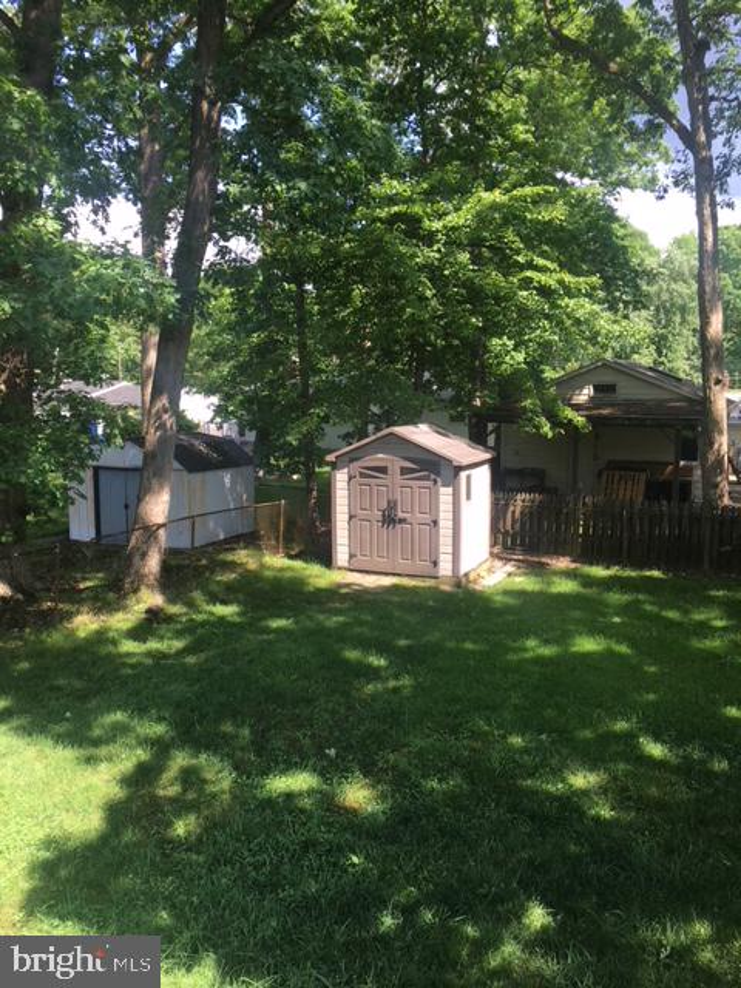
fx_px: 828
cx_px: 370
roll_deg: +1.2
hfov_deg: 48.2
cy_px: 494
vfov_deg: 61.7
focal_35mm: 29
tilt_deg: -8.5
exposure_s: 1/245
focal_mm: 4.15
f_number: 2.2
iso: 25
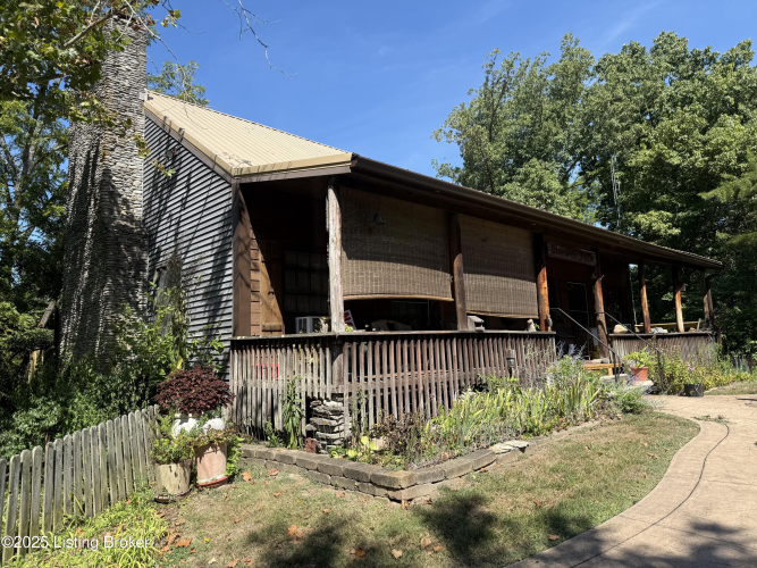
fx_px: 525
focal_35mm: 24
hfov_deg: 71.6
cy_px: 284
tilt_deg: +7.1
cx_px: 378
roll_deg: +1.7
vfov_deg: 56.8
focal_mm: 6.76
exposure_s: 1/2000
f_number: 1.78
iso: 80
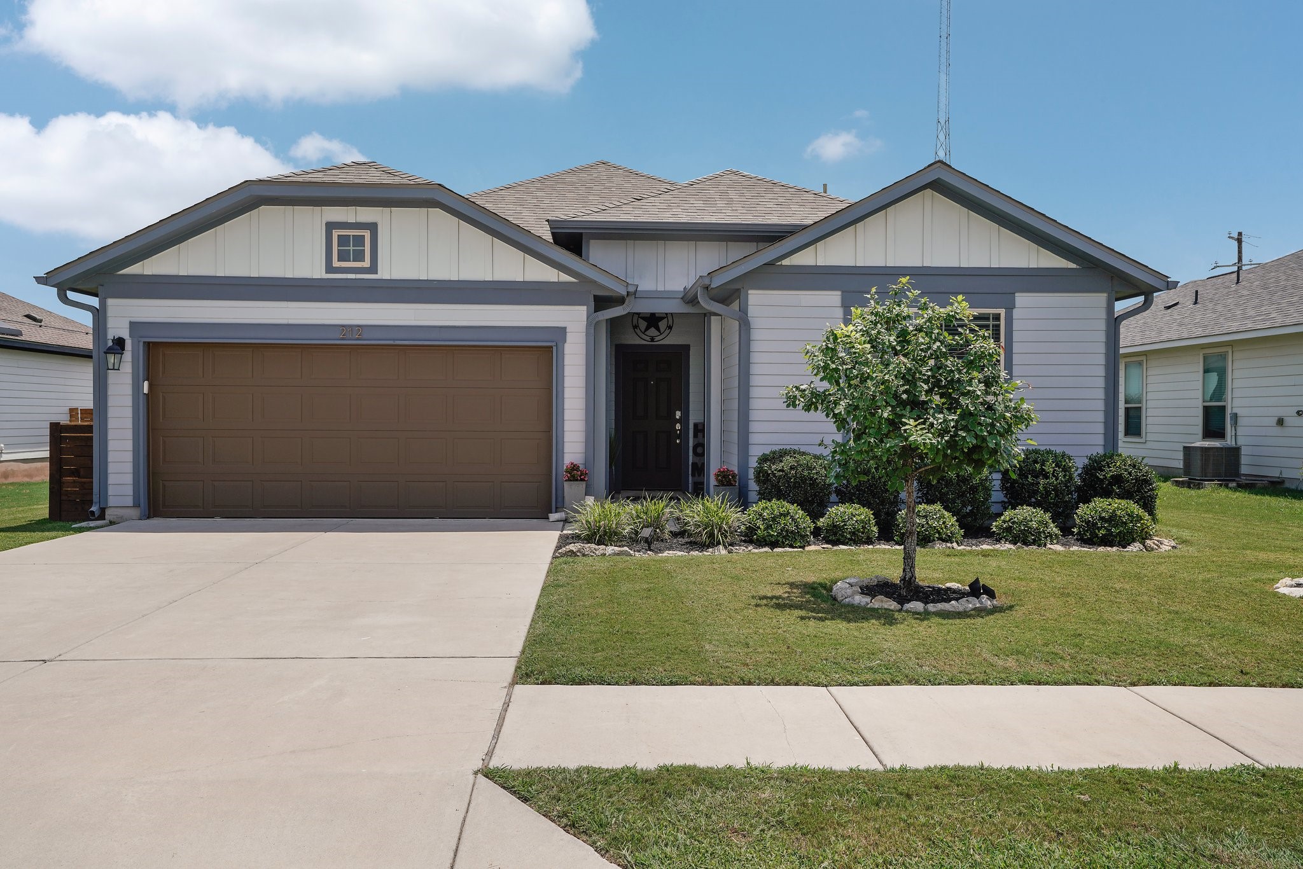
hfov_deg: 63.7
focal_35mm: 29
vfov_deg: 45.0
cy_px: 434
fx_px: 1050
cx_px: 652
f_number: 8
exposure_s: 1/400
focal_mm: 29
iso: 125
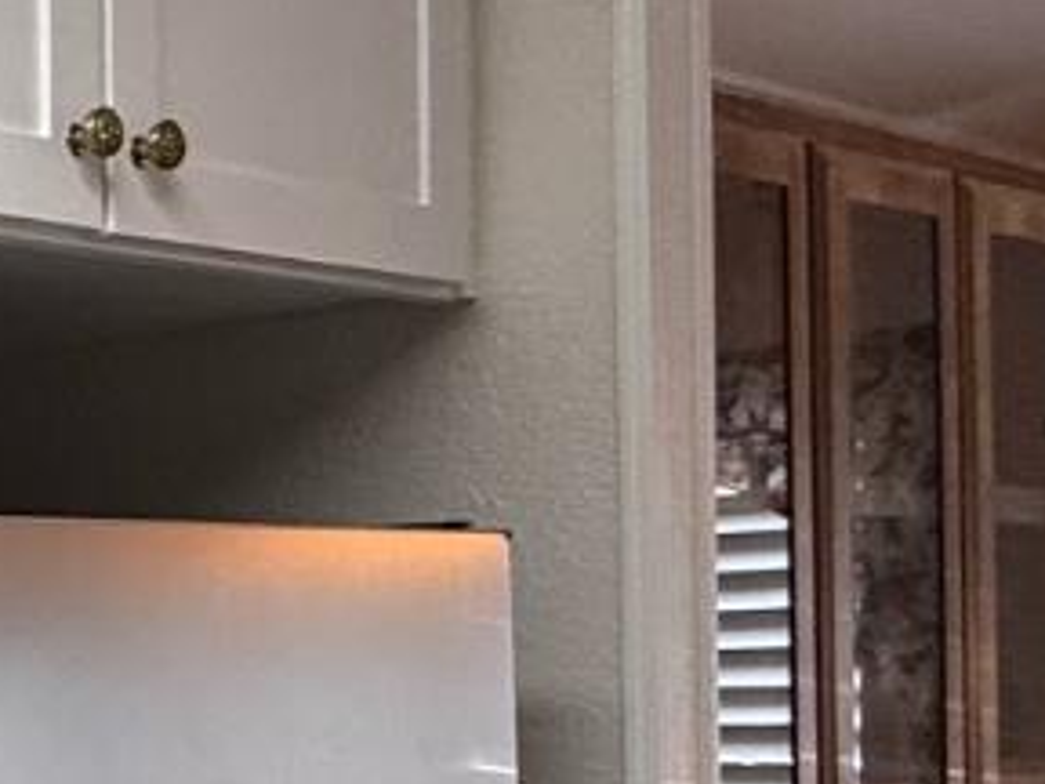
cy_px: 688
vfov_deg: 19.8
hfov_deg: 18.3
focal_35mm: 73
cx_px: -1020
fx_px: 2204
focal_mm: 2.22
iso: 200
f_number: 2.2
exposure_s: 1/120
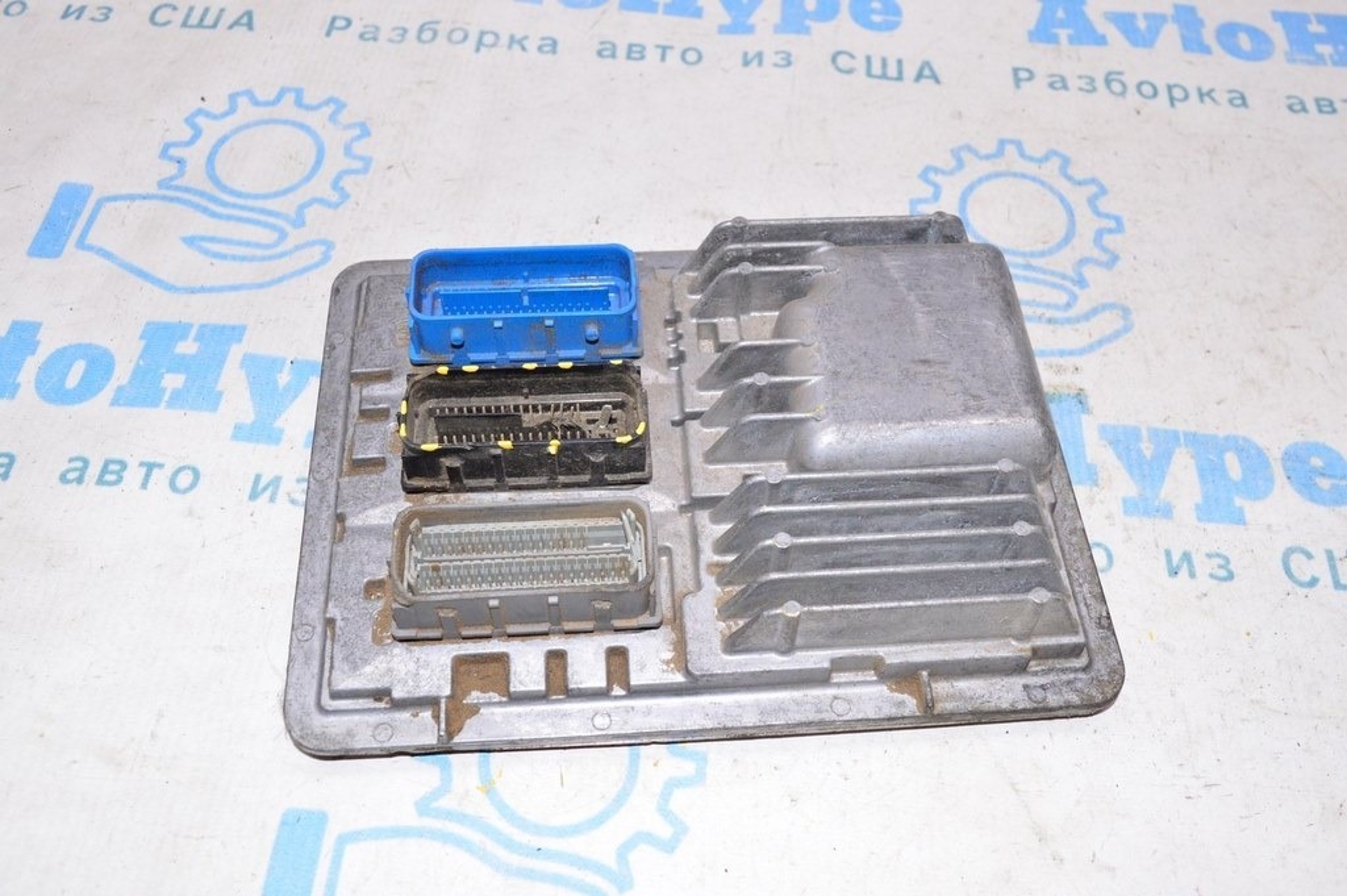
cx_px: 674
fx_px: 1234
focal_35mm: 33
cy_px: 448
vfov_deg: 39.9
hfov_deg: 57.3
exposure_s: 1/160
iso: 1600
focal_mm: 22
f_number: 8
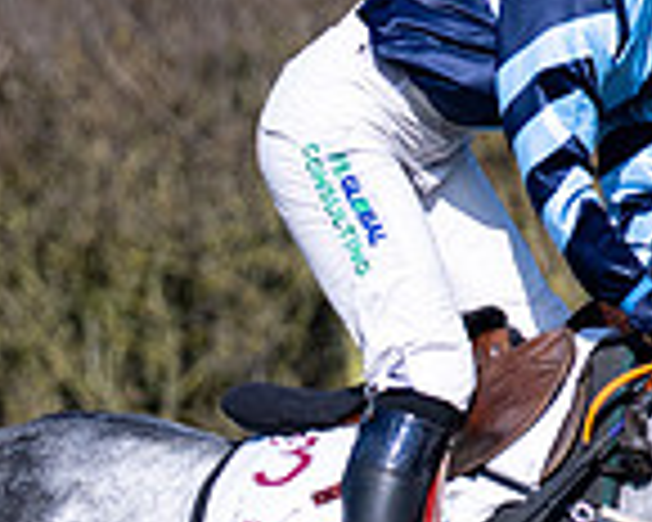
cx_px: 438
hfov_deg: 2.2
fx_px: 17232
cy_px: 614
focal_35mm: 893
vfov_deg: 1.7
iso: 200
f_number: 2.8
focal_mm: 125
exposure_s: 1/5000
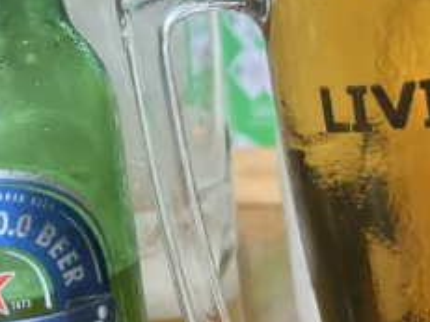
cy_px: 86
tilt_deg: -6.3
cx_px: 164
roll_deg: +7.7
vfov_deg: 13.7
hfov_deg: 18.2
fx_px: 1341
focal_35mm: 108
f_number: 1.5
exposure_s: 1/121
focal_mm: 5.7
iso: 64
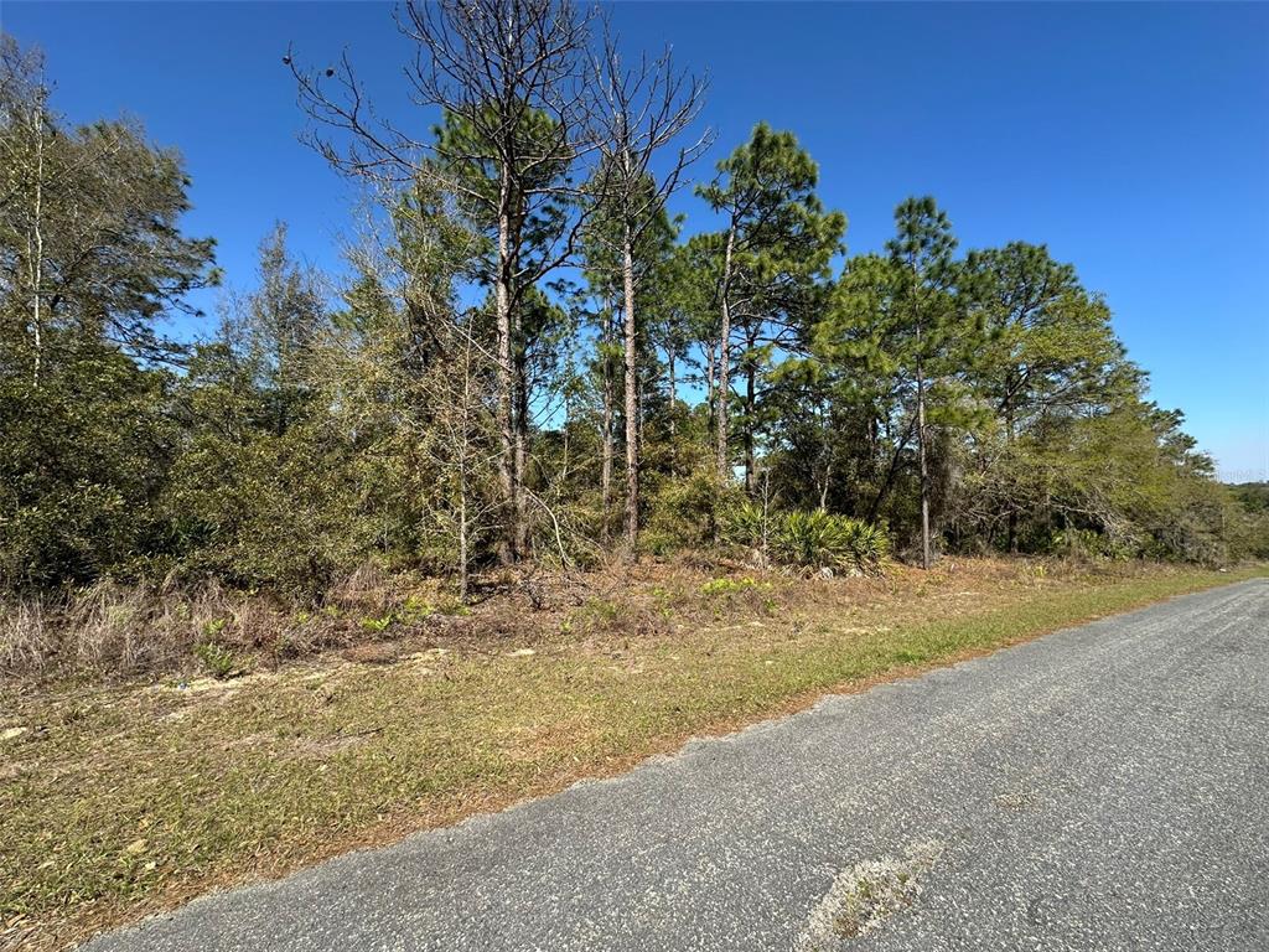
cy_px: 476
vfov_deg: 85.7
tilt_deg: +3.0
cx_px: 634
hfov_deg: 102.1
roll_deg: +0.8
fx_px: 513
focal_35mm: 14
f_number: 2.2
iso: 50
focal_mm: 2.22
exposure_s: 1/1171
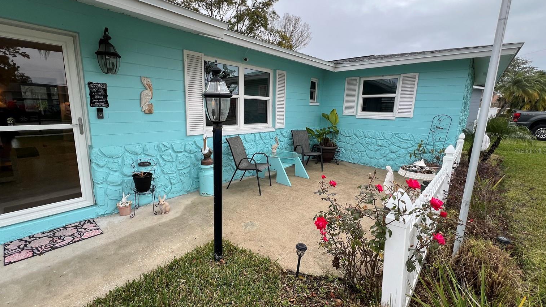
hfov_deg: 102.9
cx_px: 259
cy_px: 151
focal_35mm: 15
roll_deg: -0.6
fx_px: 217
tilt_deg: -10.9
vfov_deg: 70.5
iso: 40
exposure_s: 1/99
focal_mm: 1.57
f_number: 1.8
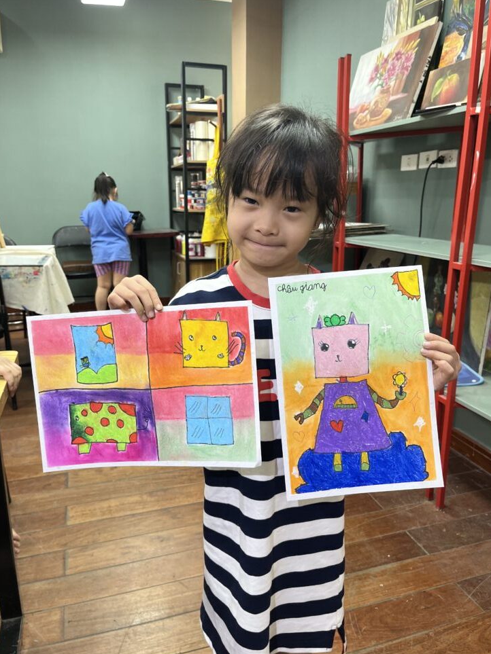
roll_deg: +0.2
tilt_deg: -14.9
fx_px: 511
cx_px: 243
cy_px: 327
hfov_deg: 51.3
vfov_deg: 65.3
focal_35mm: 27
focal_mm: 5.1
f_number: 1.6
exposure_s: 1/100
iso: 100
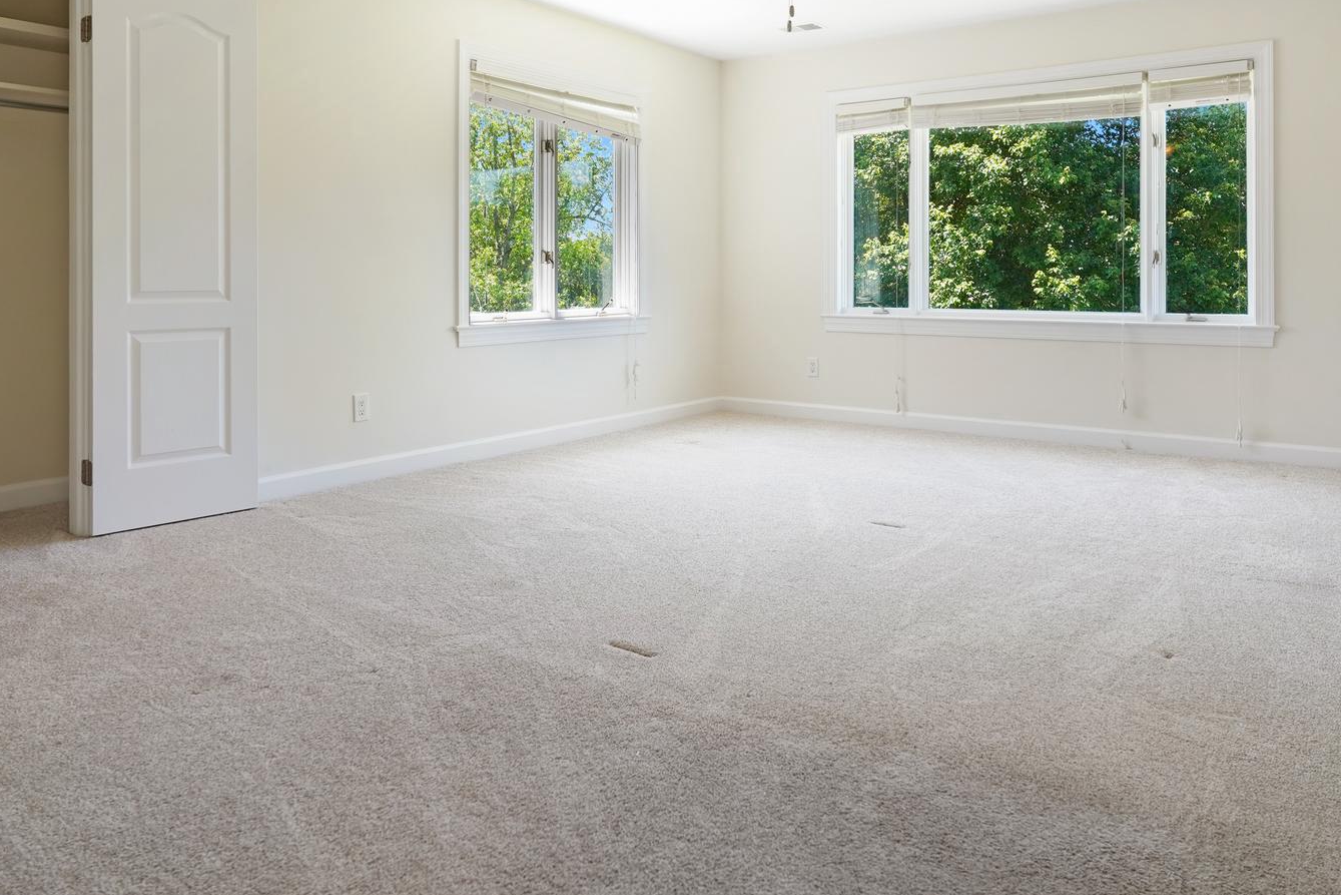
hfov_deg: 69.4
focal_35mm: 26
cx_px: 668
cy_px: 247
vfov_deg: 48.1
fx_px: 969
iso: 320
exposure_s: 1/60
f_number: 4
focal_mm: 17
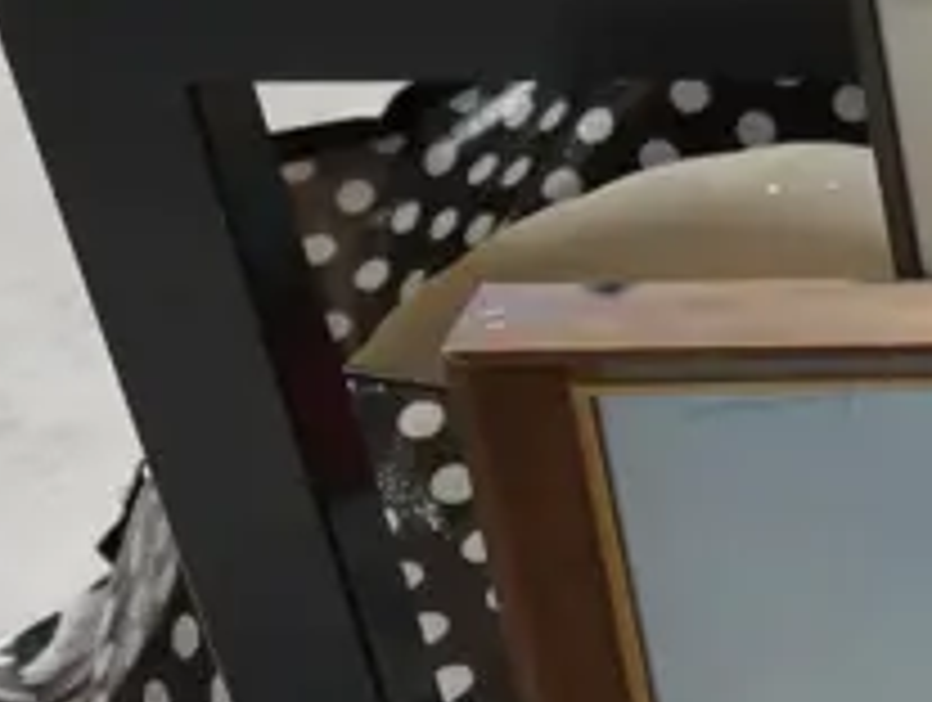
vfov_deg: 8.6
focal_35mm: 168
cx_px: 2251
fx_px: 4531
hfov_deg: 10.2
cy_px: 1172
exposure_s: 1/60
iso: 640
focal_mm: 17
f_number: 4
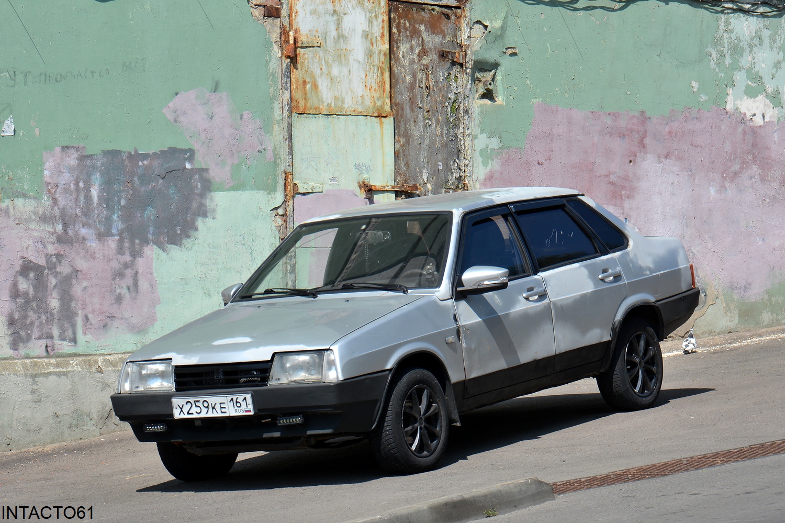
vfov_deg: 10.2
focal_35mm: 135
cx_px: 392
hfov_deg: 15.2
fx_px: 2943
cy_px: 262
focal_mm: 90
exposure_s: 1/250
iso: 100
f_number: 8
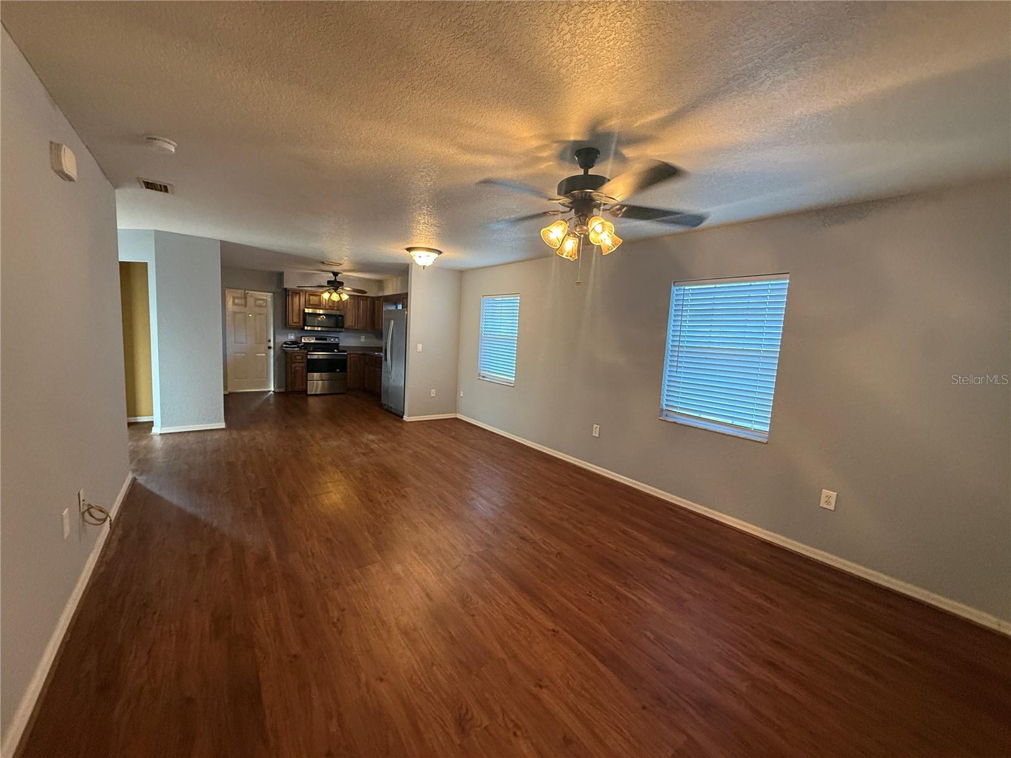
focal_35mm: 14
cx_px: 506
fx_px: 409
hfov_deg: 102.1
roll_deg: -1.9
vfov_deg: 85.7
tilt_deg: -6.7
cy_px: 379
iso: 320
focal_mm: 2.22
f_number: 2.2
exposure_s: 1/60
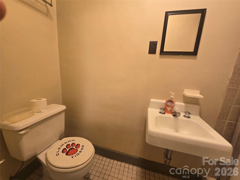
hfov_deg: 106.2
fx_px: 90
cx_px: 120
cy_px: 90
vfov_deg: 89.9
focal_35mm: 13
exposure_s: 1/60
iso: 160
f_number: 2.2
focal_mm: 2.2
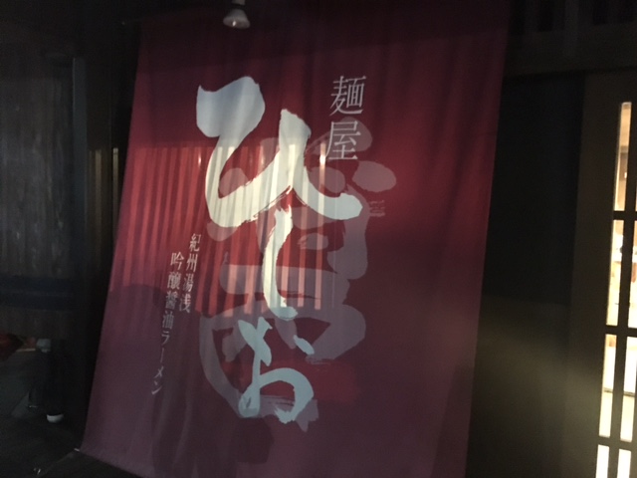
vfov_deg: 48.2
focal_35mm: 29
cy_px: 239
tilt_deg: -5.9
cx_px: 318
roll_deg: -2.1
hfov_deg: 61.7
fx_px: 534
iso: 1250
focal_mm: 4.15
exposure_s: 1/15
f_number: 2.2
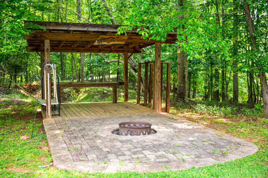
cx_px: 134
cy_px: 89
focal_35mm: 40
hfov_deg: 48.5
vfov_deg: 33.4
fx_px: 298
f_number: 4
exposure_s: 1/80
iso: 100
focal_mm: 40
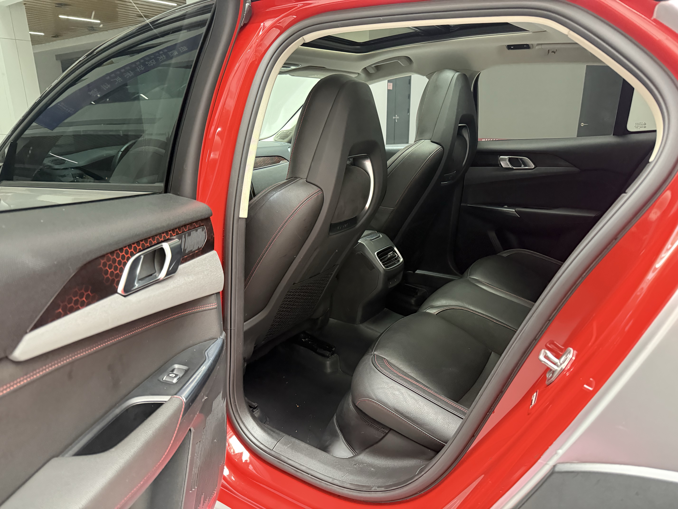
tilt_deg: -16.7
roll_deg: +0.5
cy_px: 254
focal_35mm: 24
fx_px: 470
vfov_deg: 56.8
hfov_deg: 71.6
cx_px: 339
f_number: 1.78
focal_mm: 6.76
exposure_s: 1/27
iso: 1600
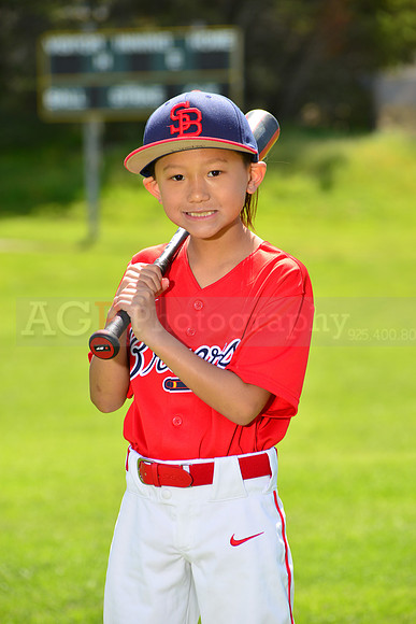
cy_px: 312
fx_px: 3205
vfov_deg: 11.1
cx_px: 208
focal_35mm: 185
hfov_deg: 7.4
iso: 200
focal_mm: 185
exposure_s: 1/250
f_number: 8
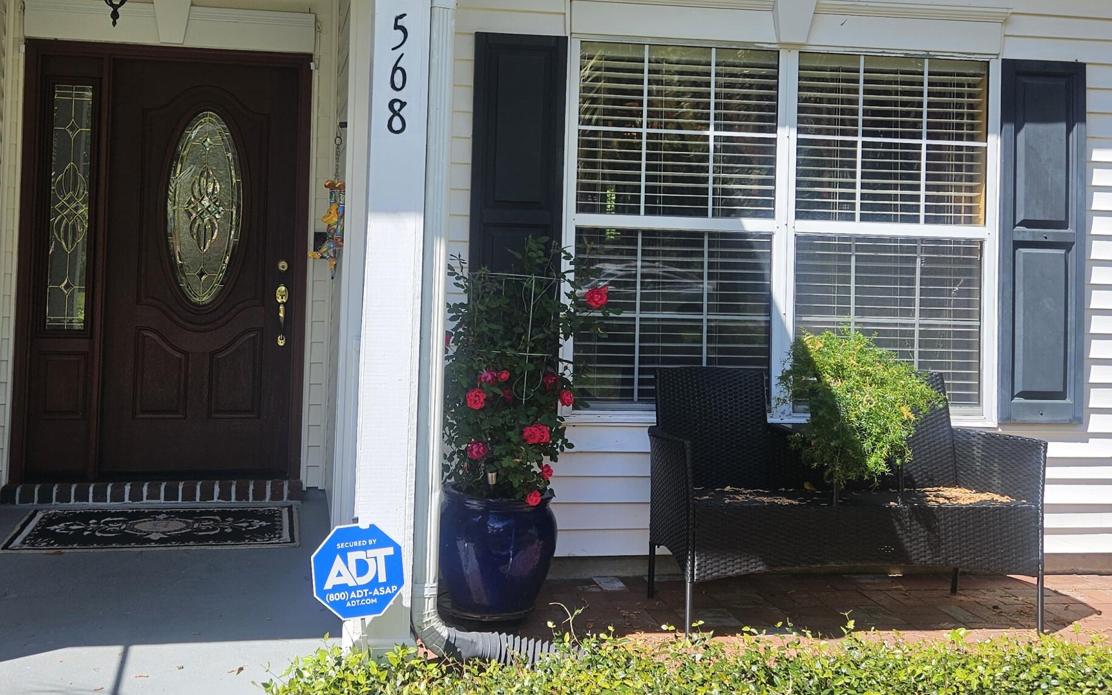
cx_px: 499
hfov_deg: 49.2
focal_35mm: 40
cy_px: 216
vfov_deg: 31.7
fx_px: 1212
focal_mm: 5.4
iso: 25
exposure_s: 1/1027
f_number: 1.8
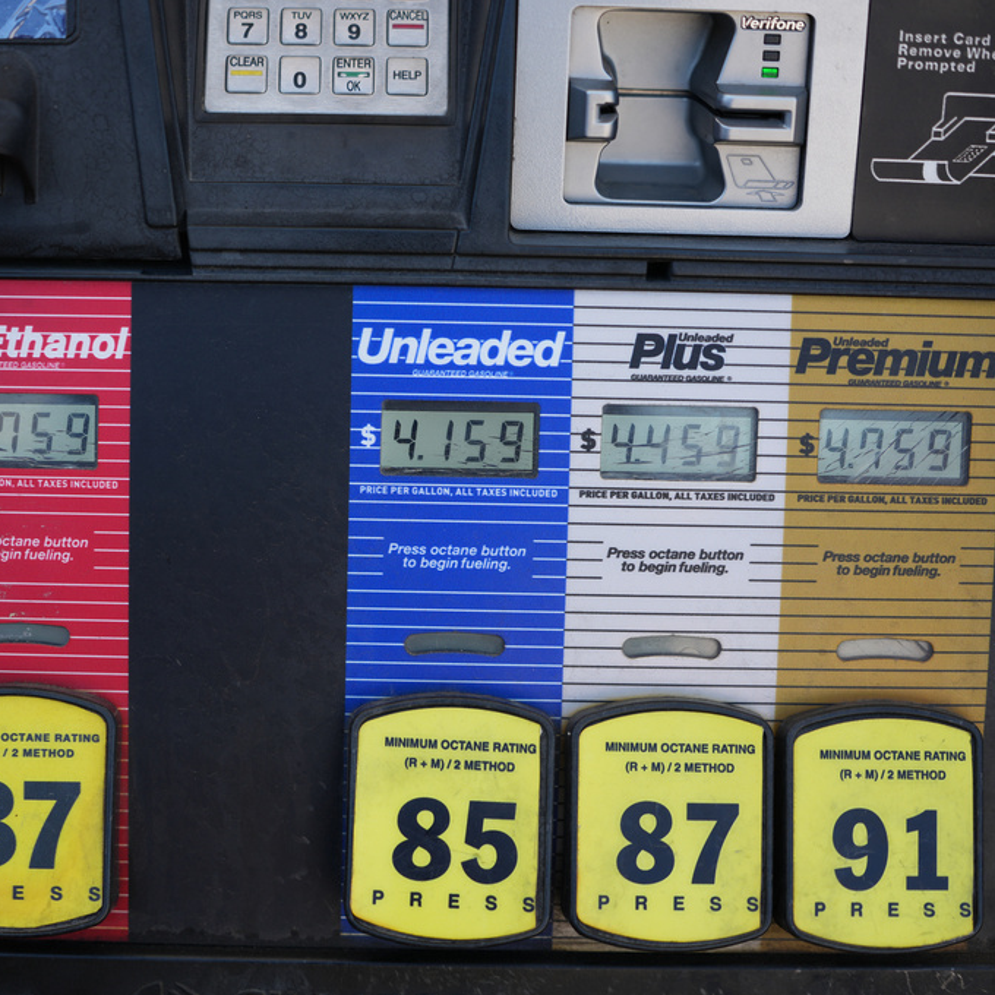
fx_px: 2081
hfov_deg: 26.8
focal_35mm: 64
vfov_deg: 26.9
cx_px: 342
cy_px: 498
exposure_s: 1/1600
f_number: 2
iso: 200
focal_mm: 50
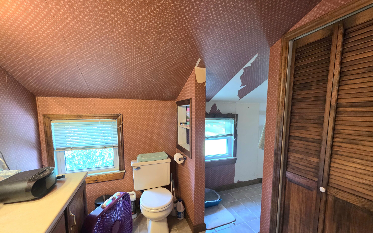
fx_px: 142
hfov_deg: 105.3
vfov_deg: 78.4
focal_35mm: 14
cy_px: 129
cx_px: 187
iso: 400
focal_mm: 2.2
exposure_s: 1/60.2
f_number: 1.9
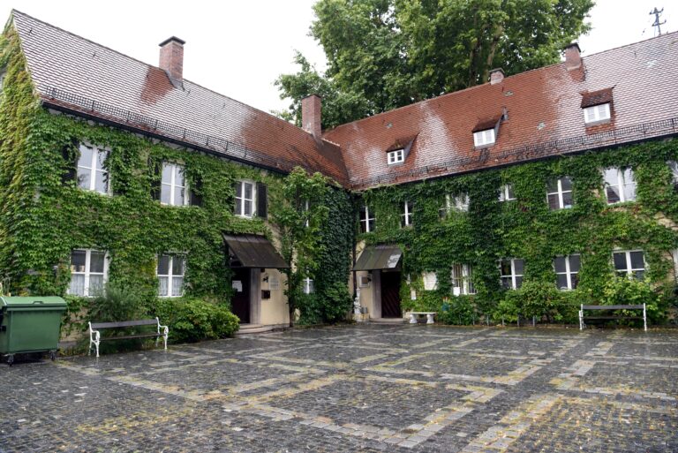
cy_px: 226
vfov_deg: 53.2
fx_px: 452
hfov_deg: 73.7
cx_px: 339
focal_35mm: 24
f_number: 5.6
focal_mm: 24
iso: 720
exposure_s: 1/200
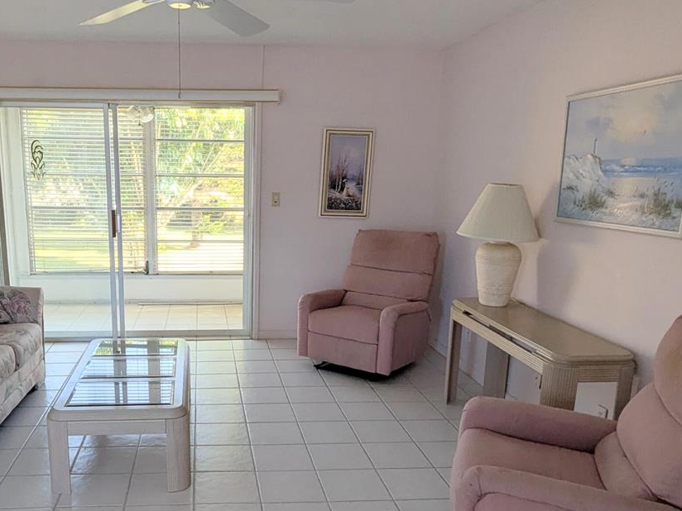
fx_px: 611
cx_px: 244
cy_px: 317
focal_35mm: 31
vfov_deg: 45.1
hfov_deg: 57.4
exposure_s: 1/56
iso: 125
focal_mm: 2.35
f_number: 2.2
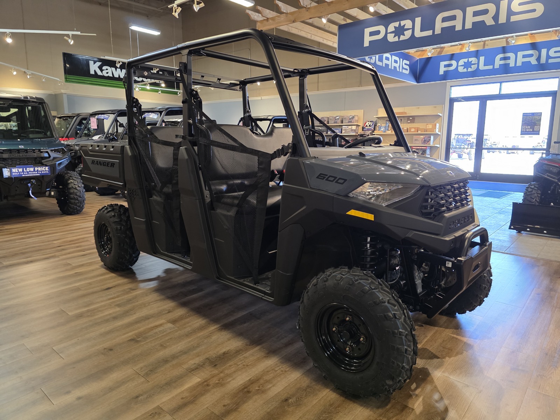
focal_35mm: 23
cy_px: 210
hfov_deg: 73.9
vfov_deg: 58.9
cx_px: 280
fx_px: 372
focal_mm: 6.3
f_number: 1.7
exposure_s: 1/120
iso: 640
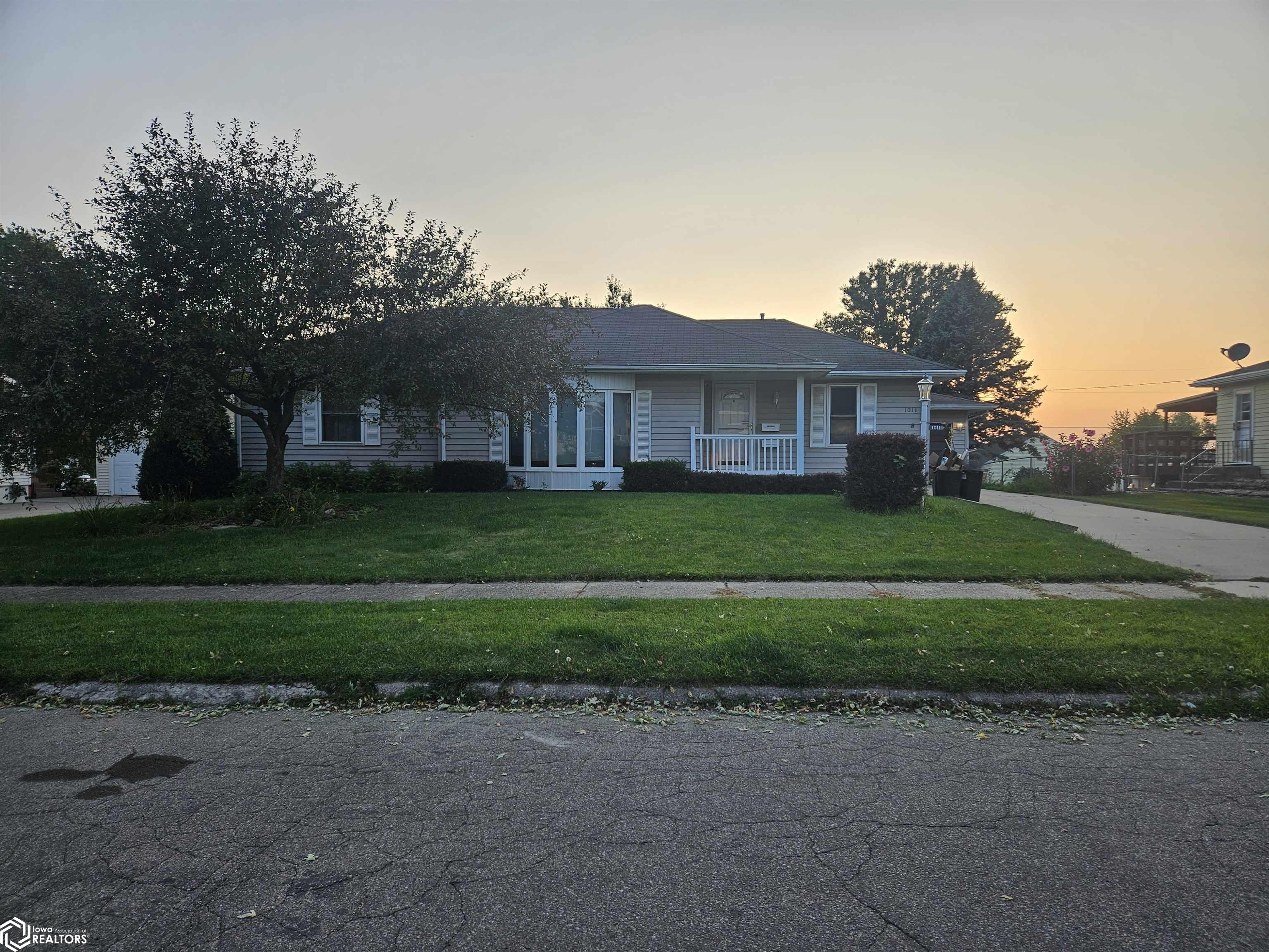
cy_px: 476
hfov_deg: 73.9
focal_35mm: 23
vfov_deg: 58.9
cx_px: 634
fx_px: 843
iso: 25
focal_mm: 5.4
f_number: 1.8
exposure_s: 1/332
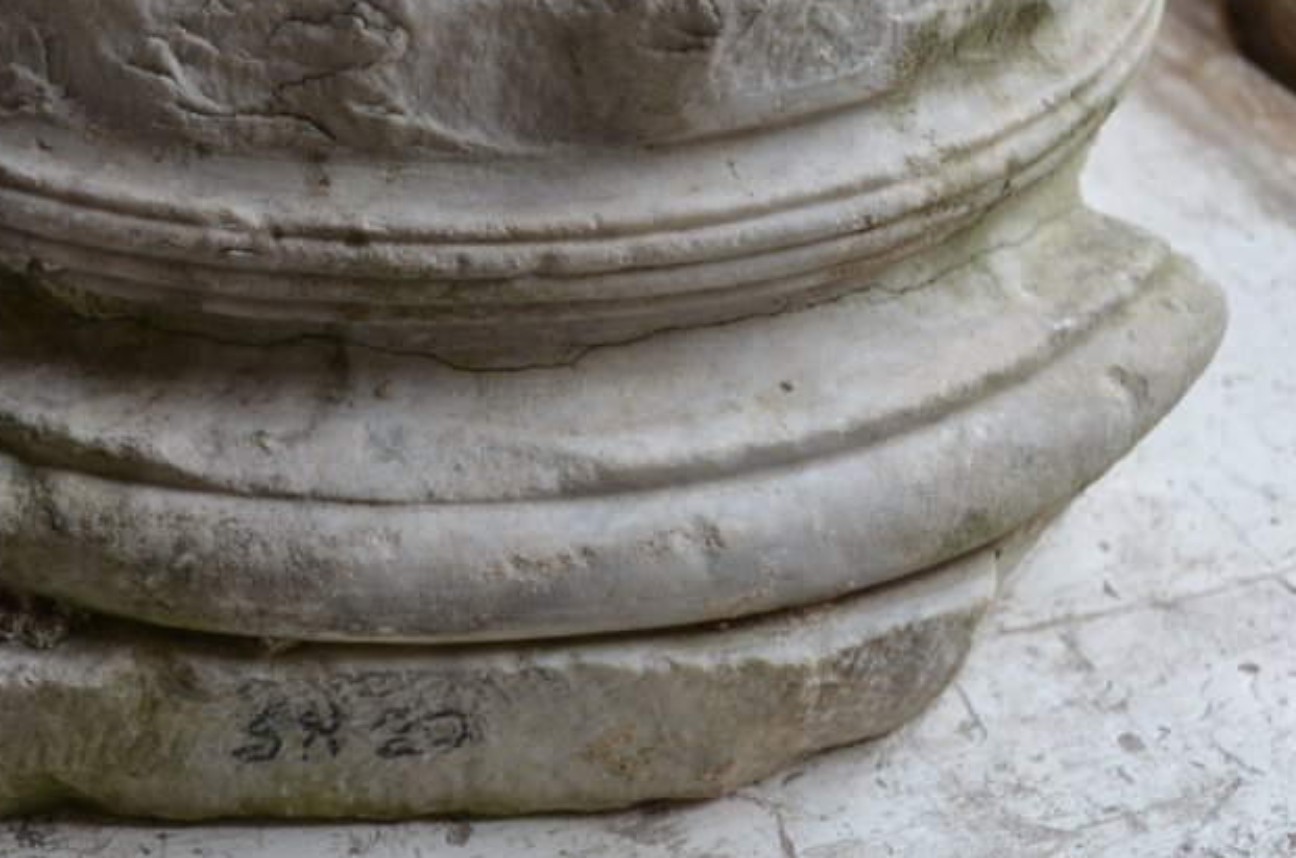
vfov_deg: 23.2
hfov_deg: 34.2
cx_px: 411
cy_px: 303
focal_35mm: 58
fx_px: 2083
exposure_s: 1/80
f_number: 4.2
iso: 400
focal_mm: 24
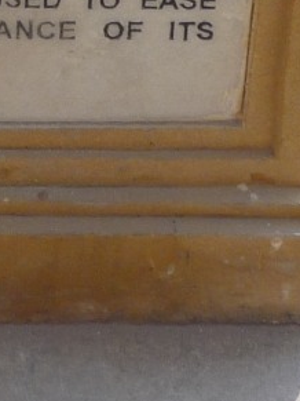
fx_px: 1480
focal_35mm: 128
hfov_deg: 11.3
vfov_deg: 13.8
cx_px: -102
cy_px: -317
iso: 100
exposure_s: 1/500
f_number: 4
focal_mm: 4.5
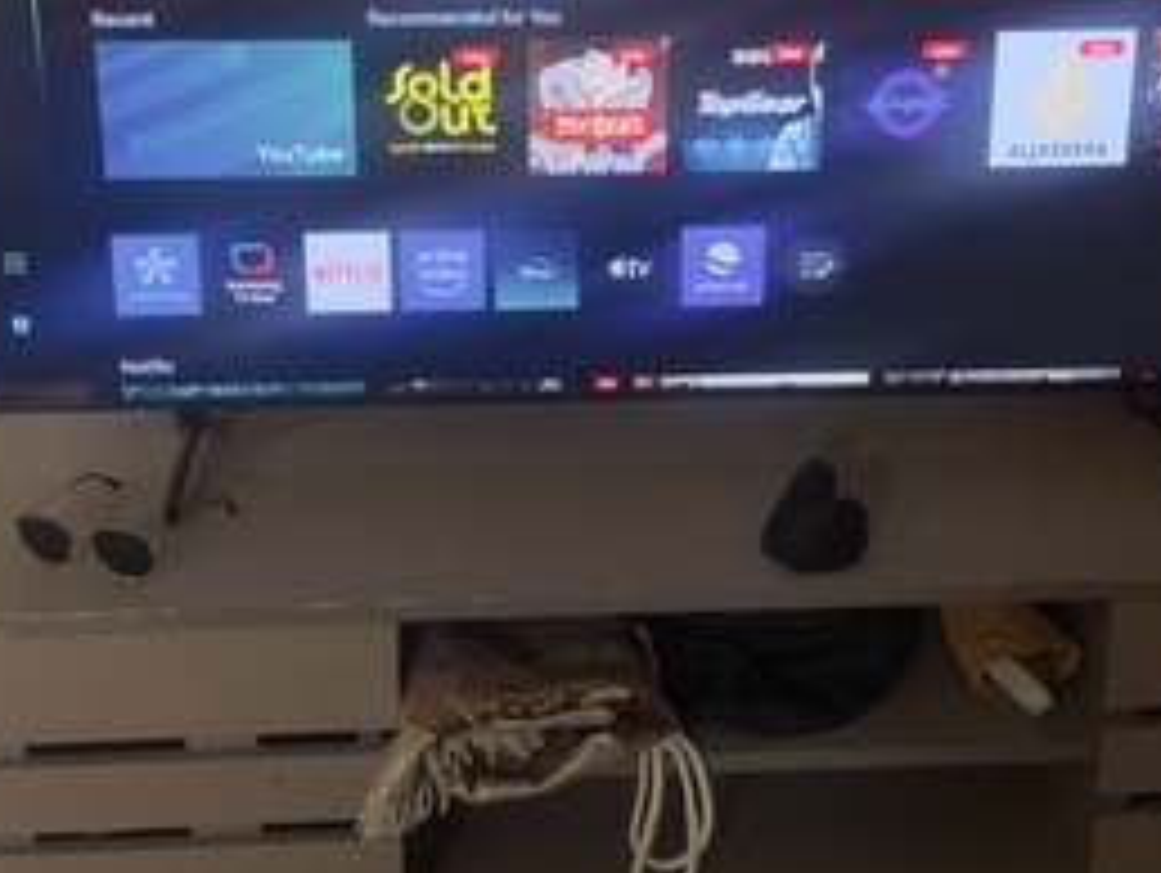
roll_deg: -0.8
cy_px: 263
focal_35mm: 62
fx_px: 2081
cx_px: 601
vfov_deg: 23.5
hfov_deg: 31.2
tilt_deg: -19.0
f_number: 1.78
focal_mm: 6.76
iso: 125
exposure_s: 1/122
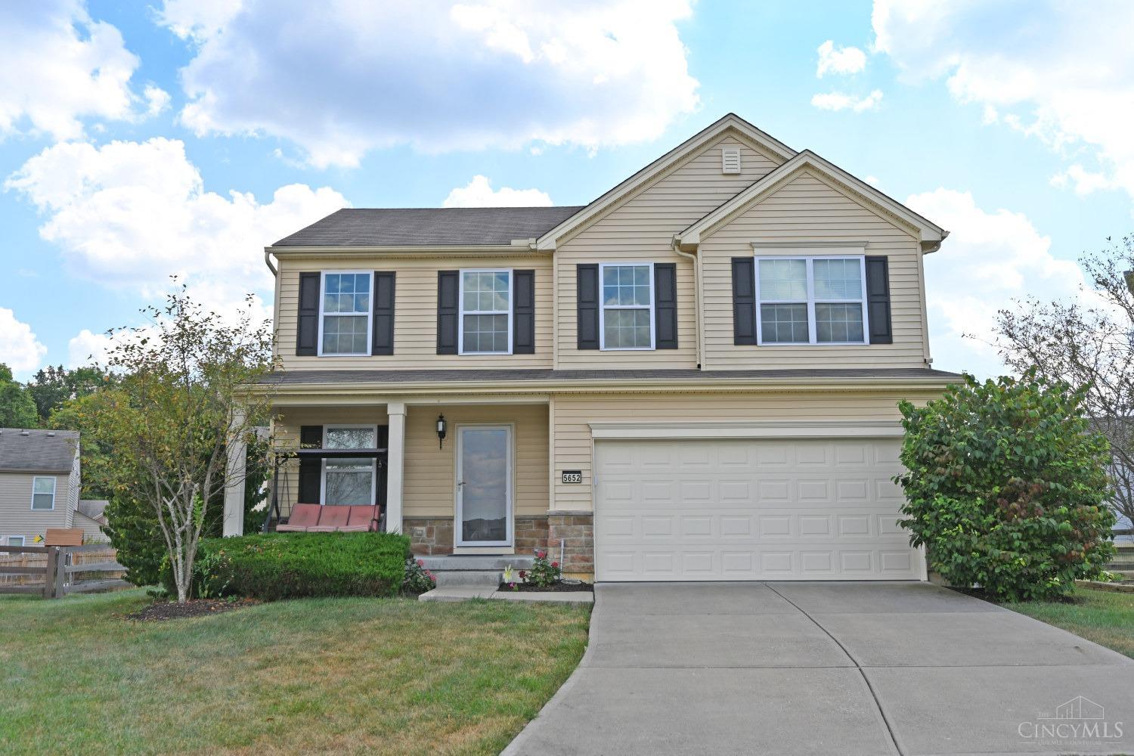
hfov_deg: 61.9
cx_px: 567
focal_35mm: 30
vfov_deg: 43.6
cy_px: 378
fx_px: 945
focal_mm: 30
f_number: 6.3
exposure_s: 1/320
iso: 100
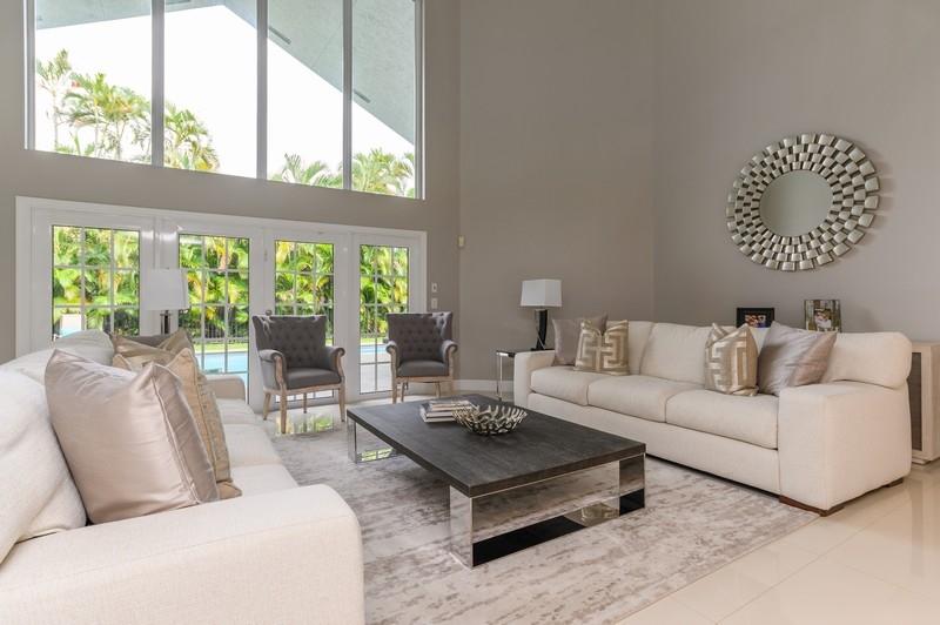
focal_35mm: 18
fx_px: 470
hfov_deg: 90.0
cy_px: 312
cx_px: 470
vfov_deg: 67.3
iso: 100
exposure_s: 1/20
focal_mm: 18
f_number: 8
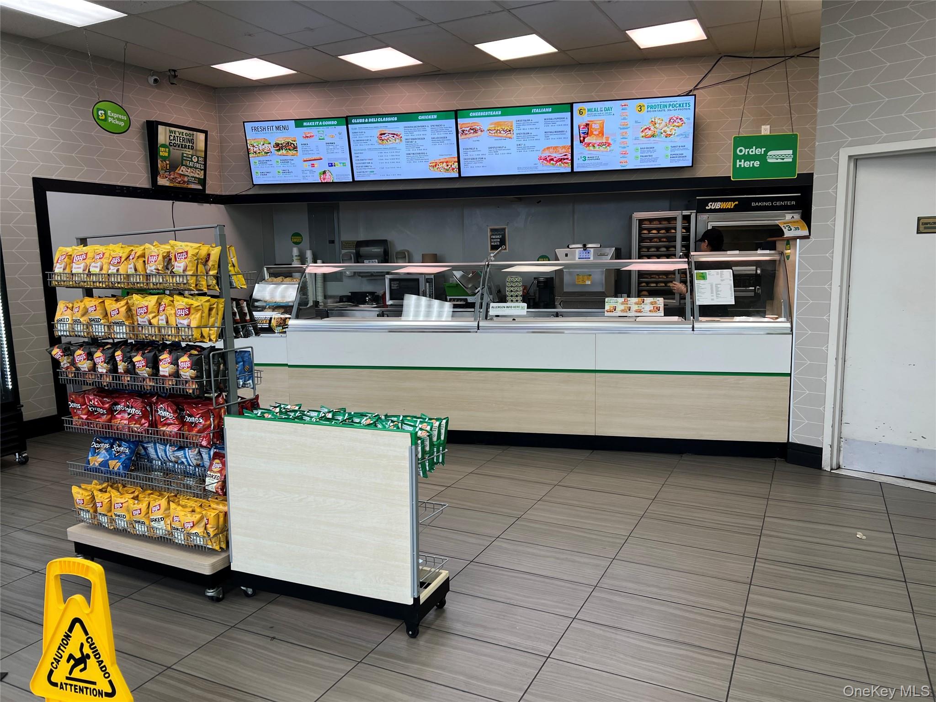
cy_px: 351
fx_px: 703
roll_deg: +1.1
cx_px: 468
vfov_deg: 53.1
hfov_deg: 67.3
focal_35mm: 26
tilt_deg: -7.9
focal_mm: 5.7
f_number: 1.5
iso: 32
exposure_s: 1/62
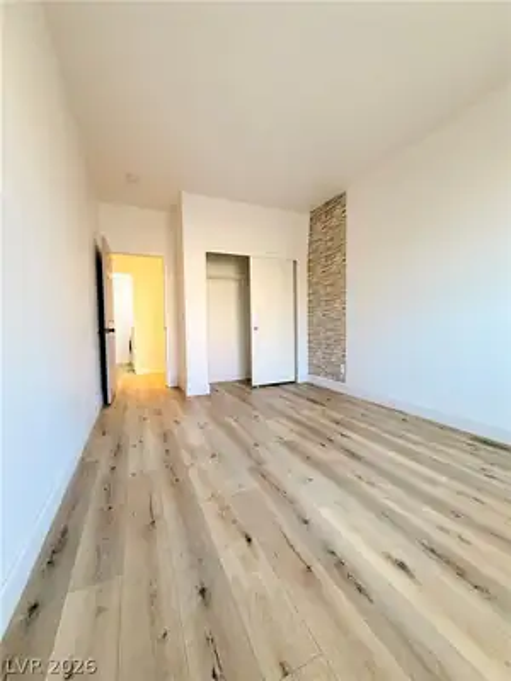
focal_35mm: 14
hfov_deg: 85.7
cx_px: 256
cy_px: 340
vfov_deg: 102.1
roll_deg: +0.7
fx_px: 276
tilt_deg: -0.8
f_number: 2.2
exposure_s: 1/120
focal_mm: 2.22
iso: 320
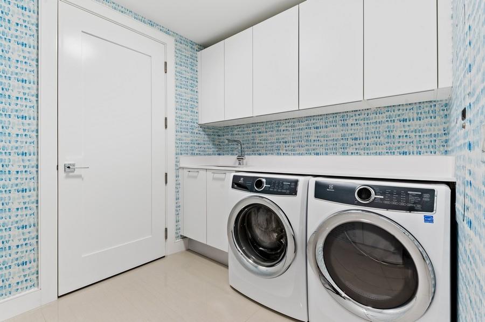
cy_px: 161
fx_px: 215
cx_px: 242
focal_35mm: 16
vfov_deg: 73.6
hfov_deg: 96.8
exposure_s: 1/4
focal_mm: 16
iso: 100
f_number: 8
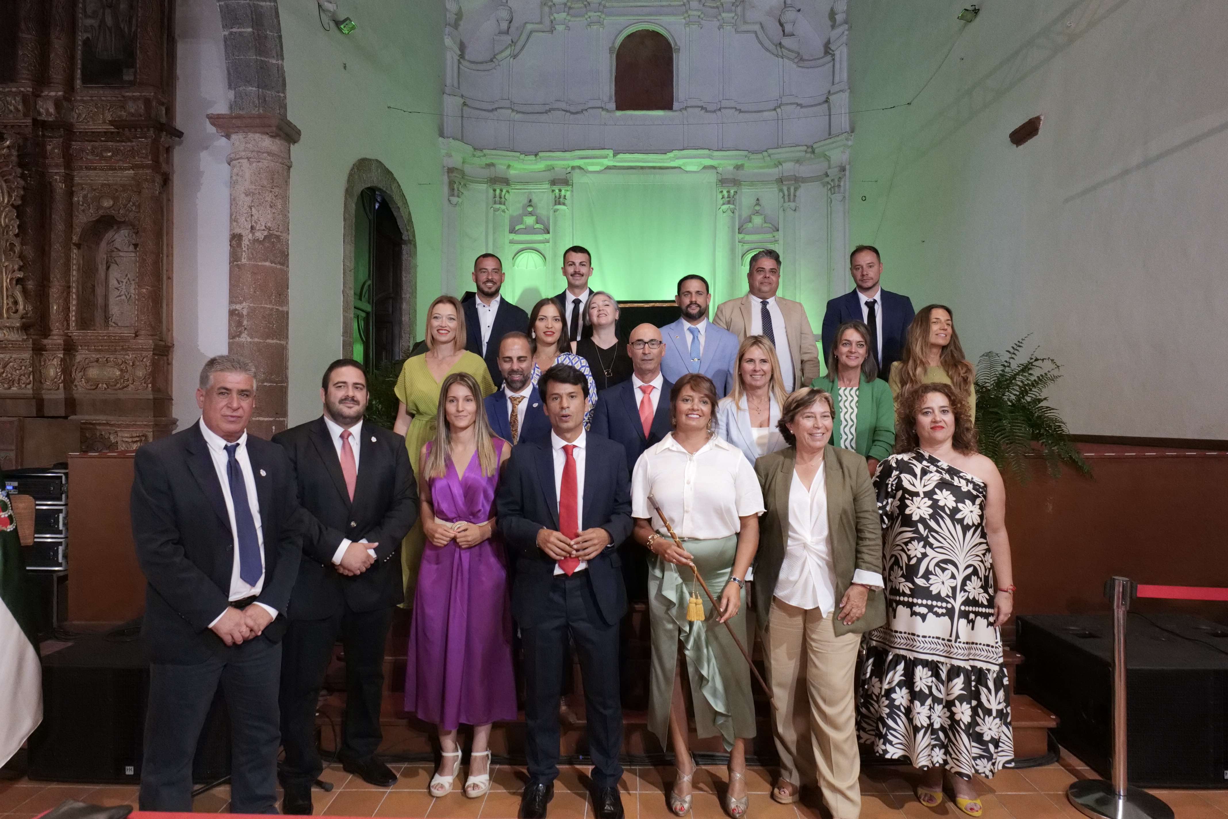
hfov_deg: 84.0
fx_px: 682
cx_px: 614
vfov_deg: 61.9
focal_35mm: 20
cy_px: 410
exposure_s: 1/200
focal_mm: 20
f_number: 7.1
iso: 12800
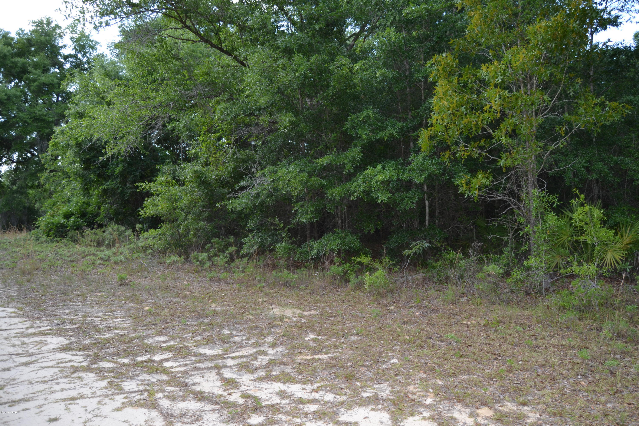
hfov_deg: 67.4
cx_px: 320
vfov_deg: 47.9
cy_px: 213
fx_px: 479
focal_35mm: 27
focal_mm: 18
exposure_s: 1/200
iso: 180
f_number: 3.5
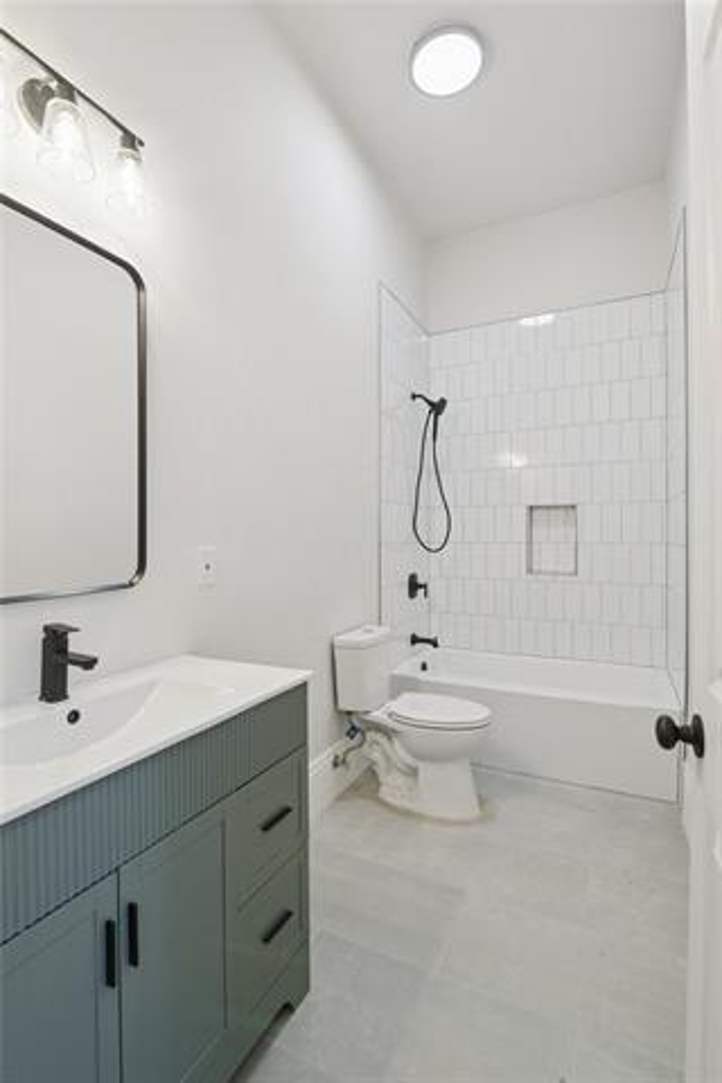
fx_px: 481
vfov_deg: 96.7
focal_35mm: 16
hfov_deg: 73.7
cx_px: 361
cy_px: 542
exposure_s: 1/15
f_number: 13
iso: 800
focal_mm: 16
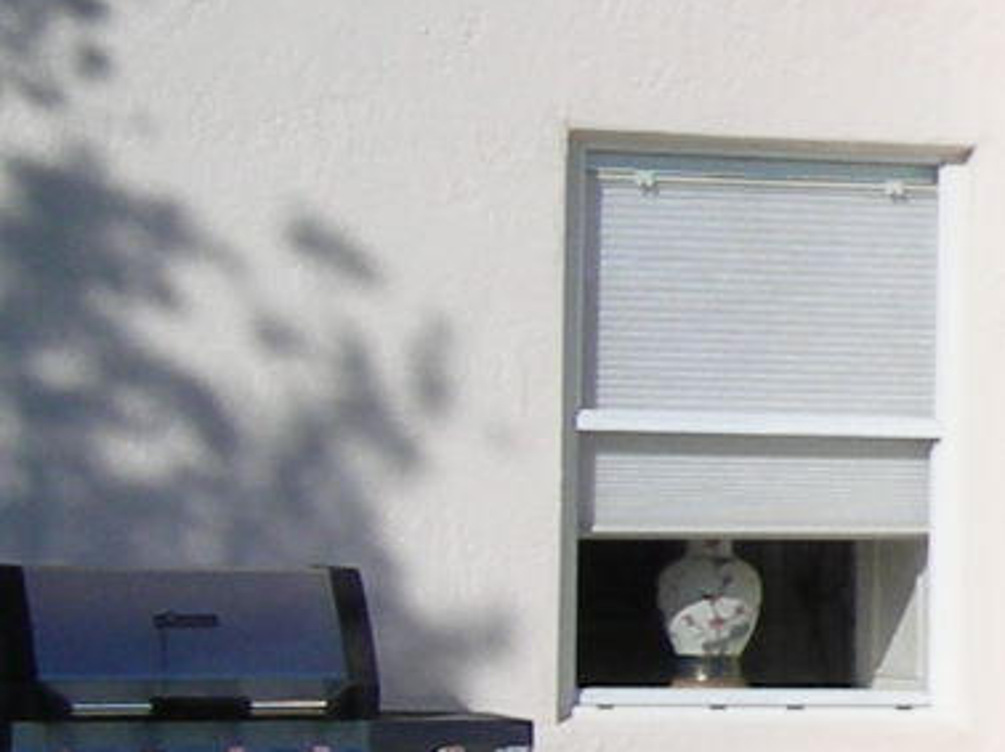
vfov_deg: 7.2
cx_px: 2552
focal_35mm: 206
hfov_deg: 8.6
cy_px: 545
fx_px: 5977
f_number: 6.4
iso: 70
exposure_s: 1/492
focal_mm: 6.3
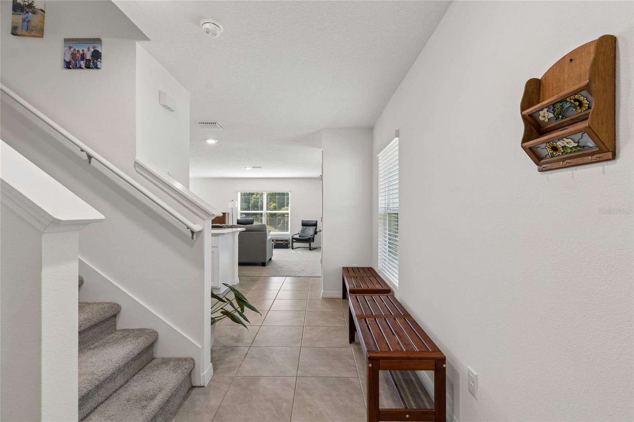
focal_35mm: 15
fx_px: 264
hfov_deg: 100.4
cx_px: 317
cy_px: 211
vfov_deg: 77.3
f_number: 7.1
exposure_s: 1/6
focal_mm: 10
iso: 100
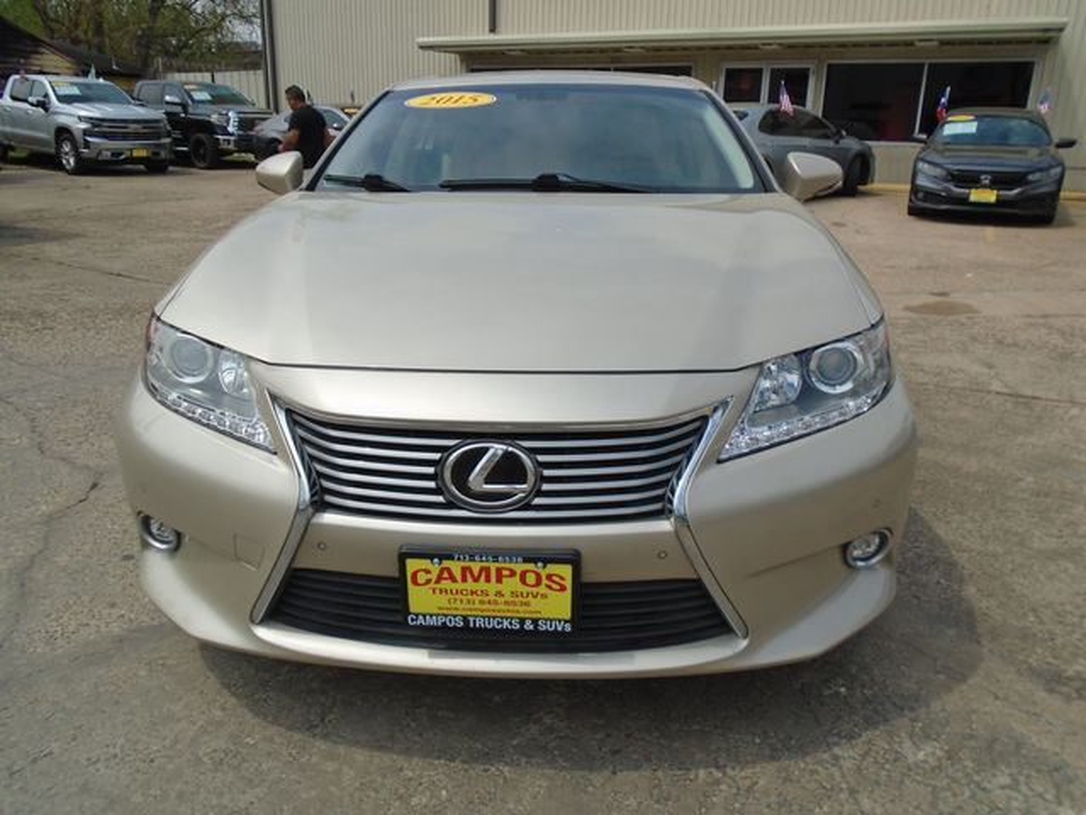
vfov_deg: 53.1
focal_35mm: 26
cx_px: 543
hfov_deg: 67.3
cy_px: 408
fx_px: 816
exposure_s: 1/250
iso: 100
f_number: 8
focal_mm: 4.6
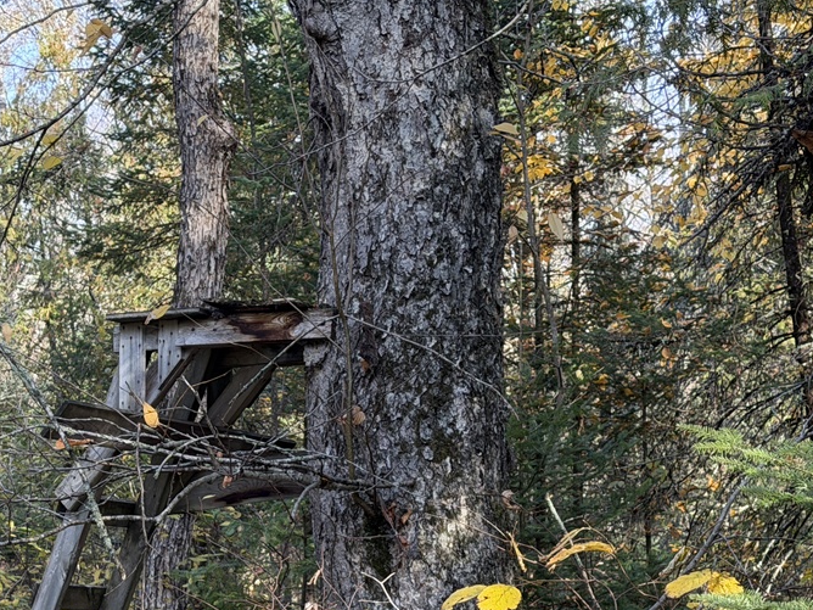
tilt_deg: +1.4
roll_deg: +0.7
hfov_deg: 20.9
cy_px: 427
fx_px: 2161
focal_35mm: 92
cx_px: 110
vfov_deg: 16.0
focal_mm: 6.76
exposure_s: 1/276
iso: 80
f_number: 1.78
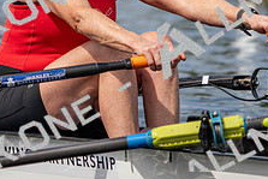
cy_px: -34
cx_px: 54
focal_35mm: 521
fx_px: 3881
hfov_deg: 4.0
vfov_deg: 2.6
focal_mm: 200
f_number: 5.6
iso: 250
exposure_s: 1/1600
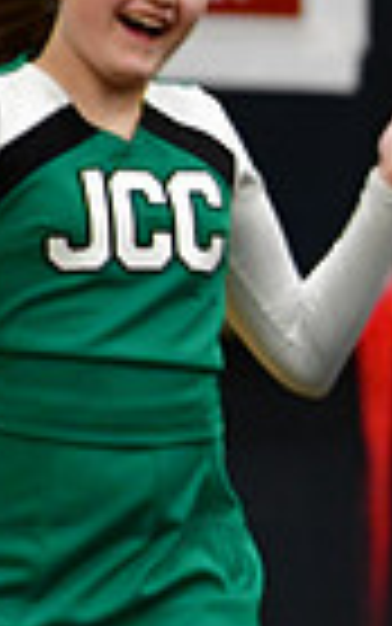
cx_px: 1131
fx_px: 21806
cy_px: 426
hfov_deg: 1.0
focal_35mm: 1277
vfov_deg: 1.6
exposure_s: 1/500
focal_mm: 200
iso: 4000
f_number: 3.5
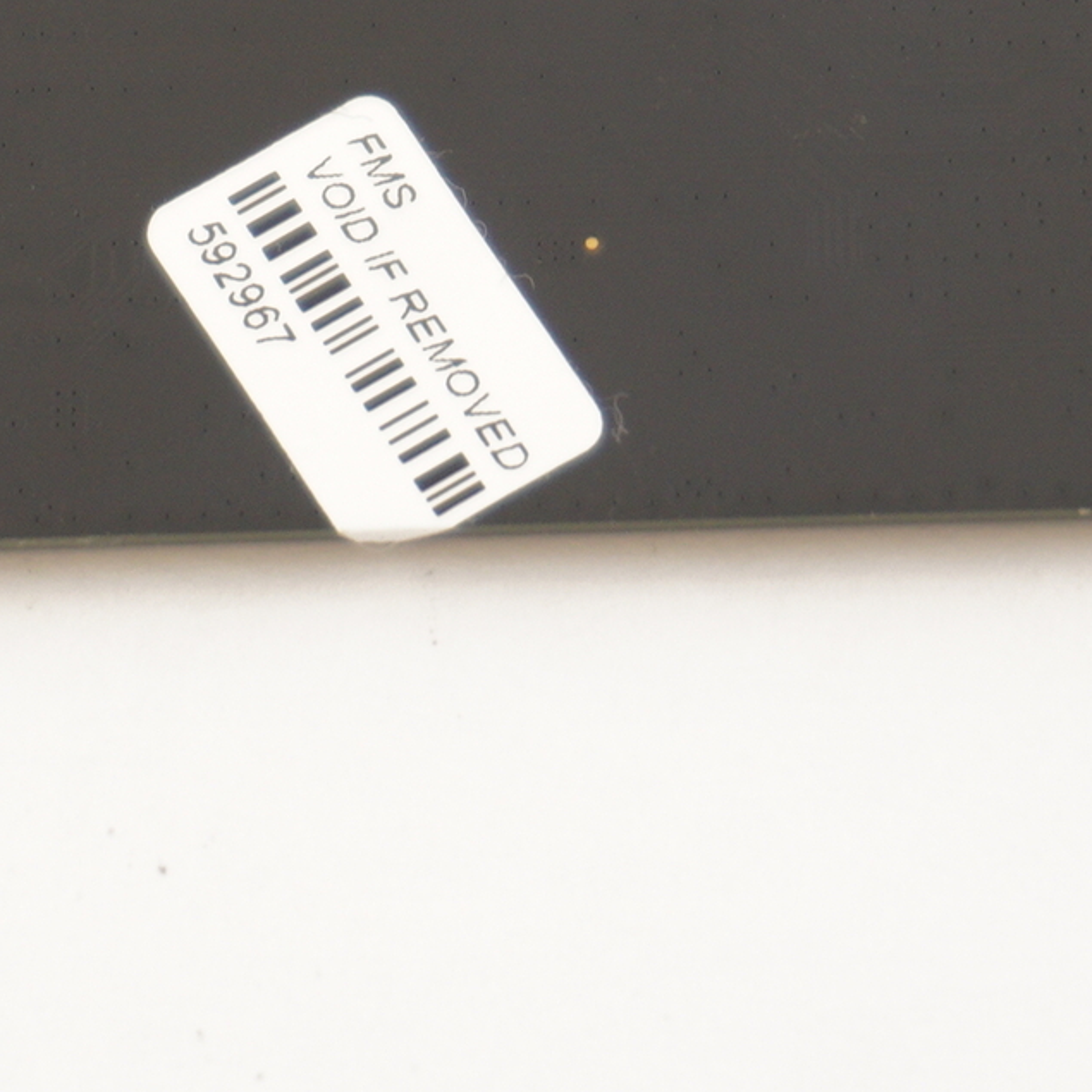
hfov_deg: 7.4
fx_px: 8411
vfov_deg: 7.4
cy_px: 184
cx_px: 743
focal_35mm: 236
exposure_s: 1/13
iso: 500
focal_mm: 47
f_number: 5.6
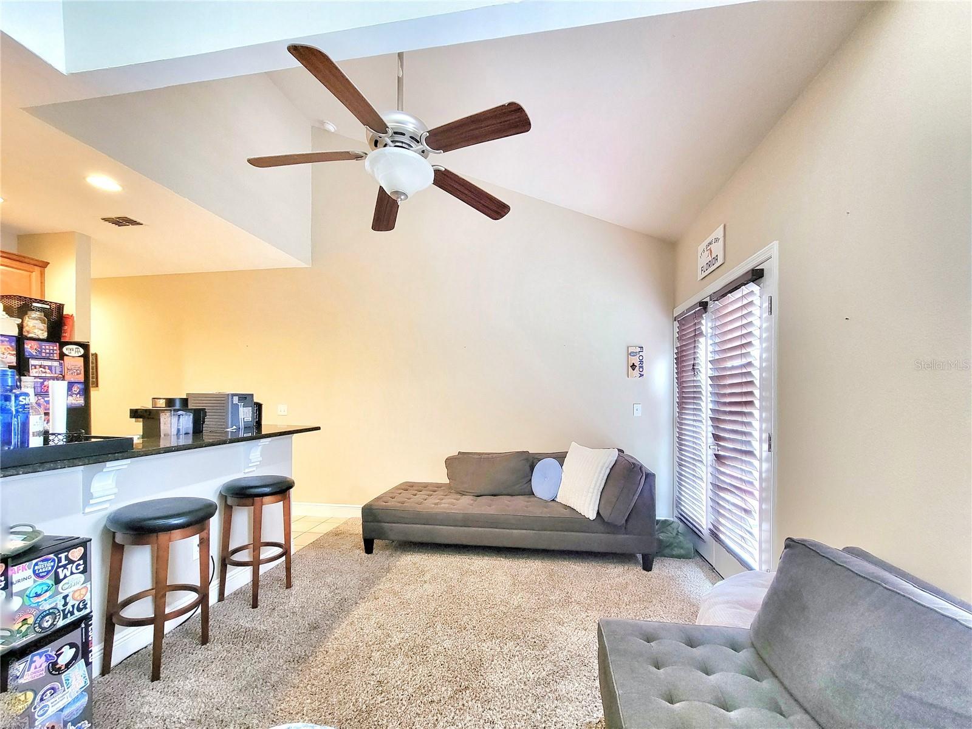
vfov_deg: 89.9
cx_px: 486
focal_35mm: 13
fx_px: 365
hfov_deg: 106.2
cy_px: 364
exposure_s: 1/30
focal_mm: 2.2
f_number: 2.2
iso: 500
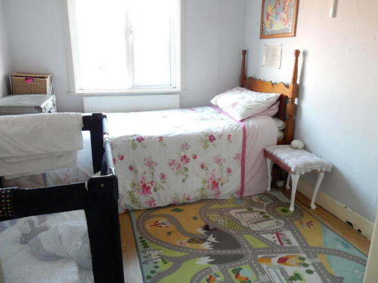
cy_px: 136
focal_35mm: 26
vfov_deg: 53.0
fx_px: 284
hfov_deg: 67.3
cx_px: 193
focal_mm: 4.5
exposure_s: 1/20
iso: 400
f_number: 3.7
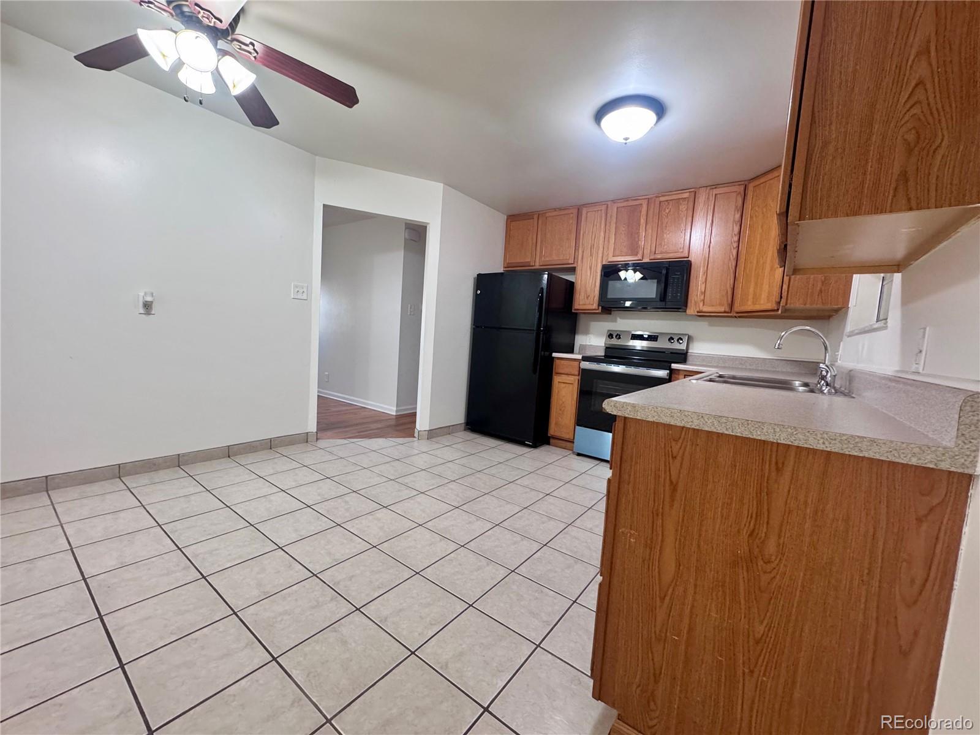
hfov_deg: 102.1
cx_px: 490
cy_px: 368
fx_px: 396
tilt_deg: -5.3
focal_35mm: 14
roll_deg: -3.9
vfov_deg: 85.7
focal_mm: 2.22
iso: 320
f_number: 2.2
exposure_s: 1/60
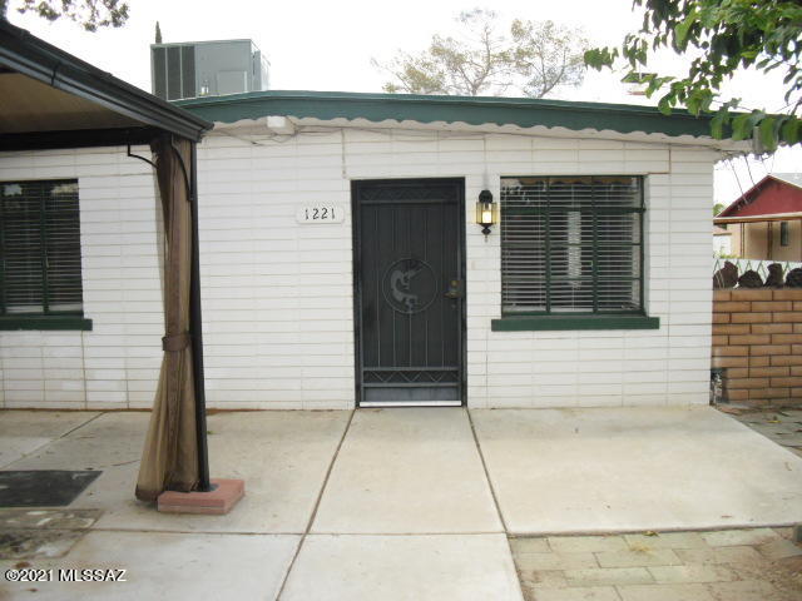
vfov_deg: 39.7
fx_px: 834
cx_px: 401
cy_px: 300
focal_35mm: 36
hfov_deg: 51.4
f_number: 3.1
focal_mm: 6.3
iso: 200
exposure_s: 1/800
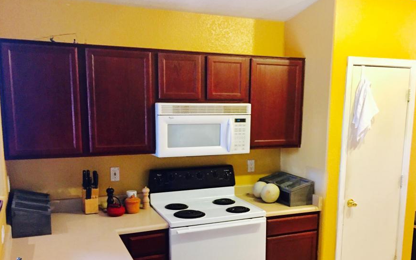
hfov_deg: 53.9
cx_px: 226
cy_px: 165
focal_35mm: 36
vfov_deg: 35.1
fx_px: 408
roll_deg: -1.4
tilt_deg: -9.7
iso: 160
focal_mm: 4.15
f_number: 2.2
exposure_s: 1/30
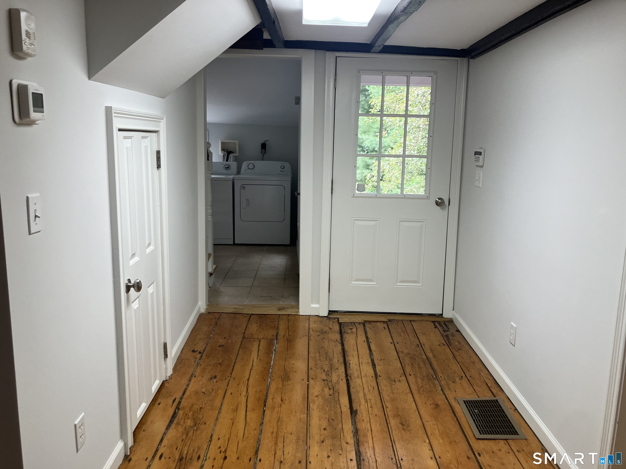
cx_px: 313
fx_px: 506
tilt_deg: -9.4
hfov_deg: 63.4
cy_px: 234
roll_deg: -0.3
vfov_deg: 49.7
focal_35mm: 28
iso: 64
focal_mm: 3.99
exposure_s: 1/120
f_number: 1.8
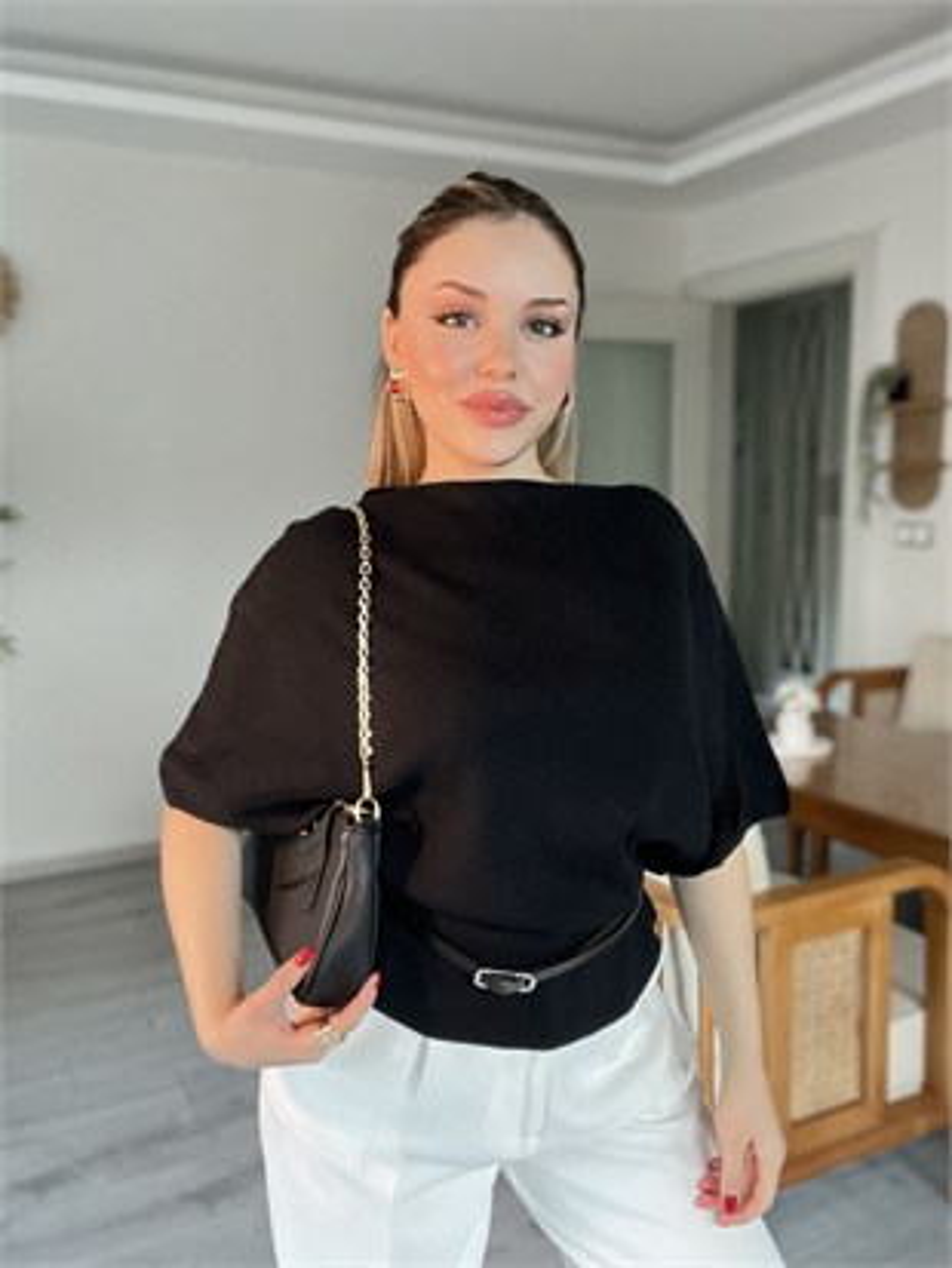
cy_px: 634
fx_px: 1100
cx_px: 476
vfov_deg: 59.9
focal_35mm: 30
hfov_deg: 46.8
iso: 400
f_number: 2.2
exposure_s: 1/40
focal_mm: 2.71
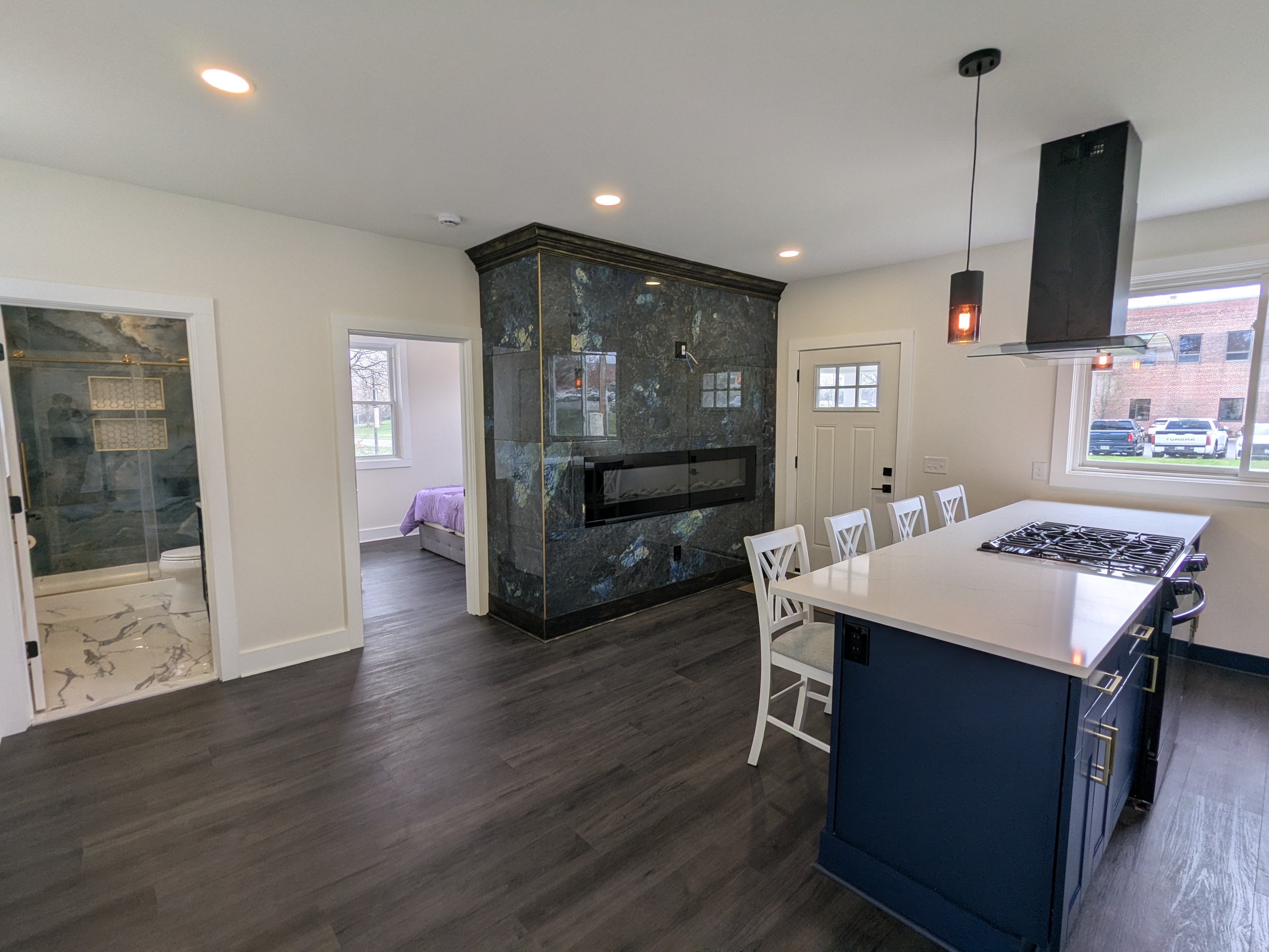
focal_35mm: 16
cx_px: 634
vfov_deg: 78.1
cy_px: 476
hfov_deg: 94.5
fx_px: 587
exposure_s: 1/120
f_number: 2.2
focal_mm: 2.35
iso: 52
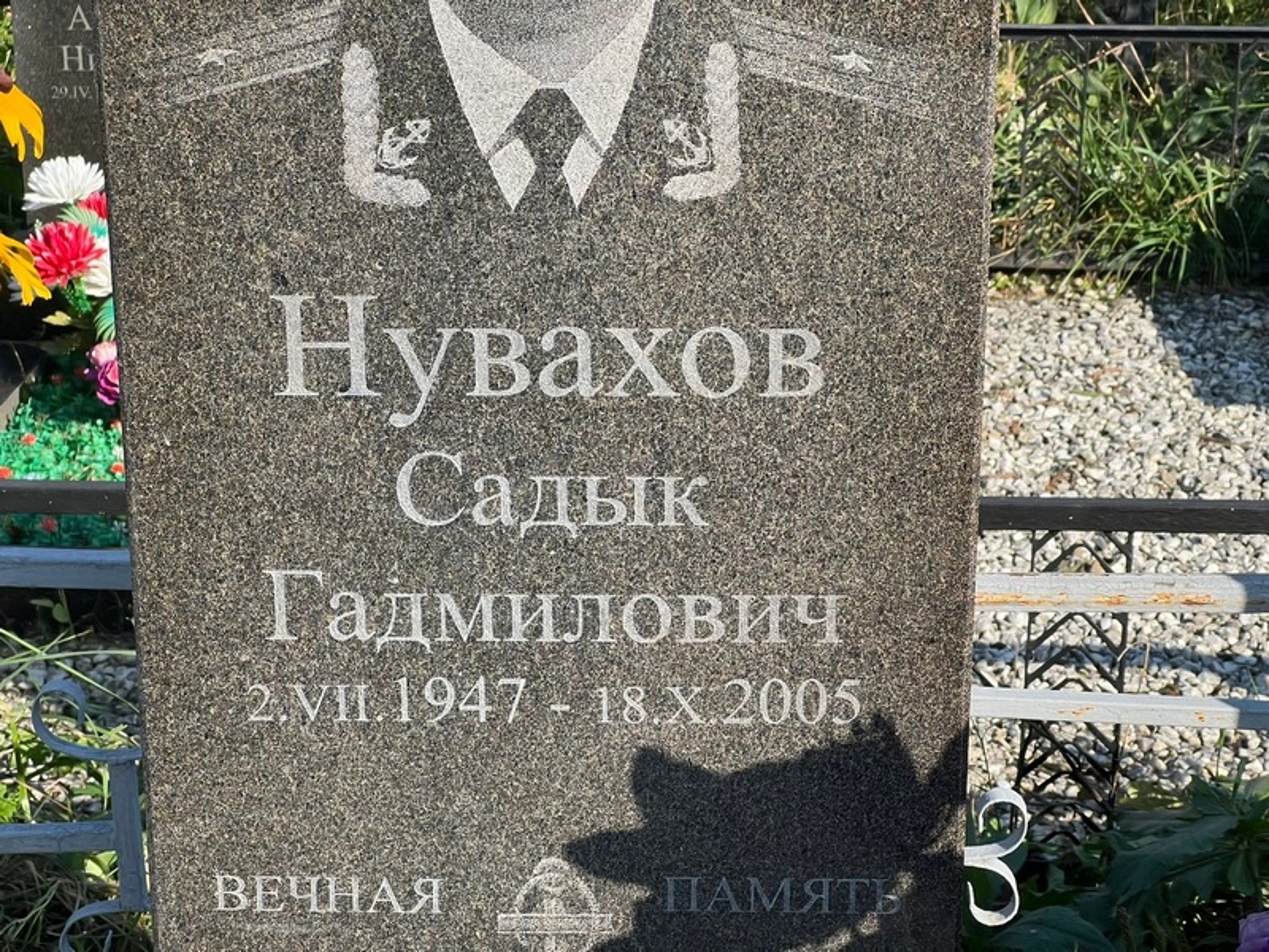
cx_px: 634
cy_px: 476
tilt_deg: -25.2
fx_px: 2823
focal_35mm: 77
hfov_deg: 25.3
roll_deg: +0.5
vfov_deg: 19.1
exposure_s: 1/374
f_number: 2.8
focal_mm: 9
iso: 32
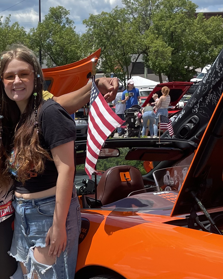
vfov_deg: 27.2
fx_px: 561
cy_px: 234
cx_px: -8
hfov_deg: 21.6
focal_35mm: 68
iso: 32
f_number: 1.6
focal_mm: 4.2
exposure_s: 1/3509
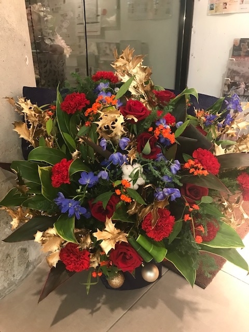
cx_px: 124
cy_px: 166
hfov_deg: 49.7
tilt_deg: -22.9
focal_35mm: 28
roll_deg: -0.2
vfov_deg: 63.4
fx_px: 269
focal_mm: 3.99
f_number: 1.8
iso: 80
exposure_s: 1/17
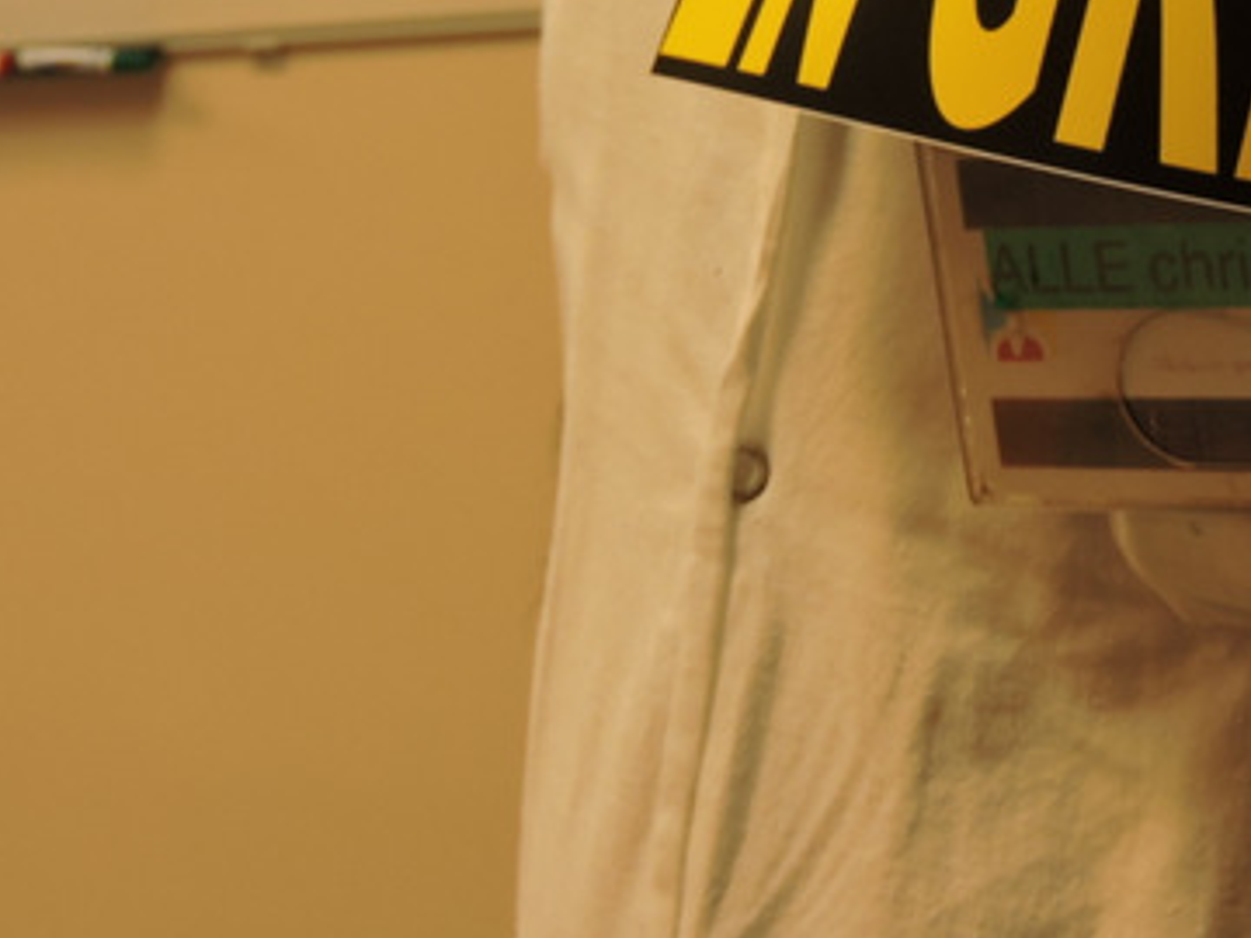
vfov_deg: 16.2
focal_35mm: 89
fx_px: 3216
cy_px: -14
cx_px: 890
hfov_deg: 21.9
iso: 125
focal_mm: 7.2
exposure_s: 1/30
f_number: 3.8
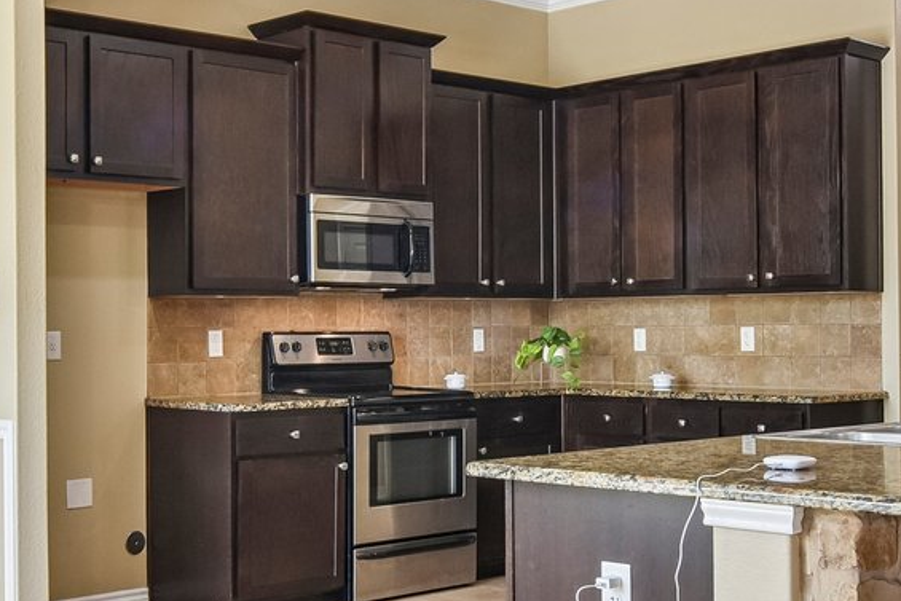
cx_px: 351
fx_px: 1452
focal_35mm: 58
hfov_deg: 34.3
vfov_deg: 23.4
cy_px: 318
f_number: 8
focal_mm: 16
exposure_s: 1/15
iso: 180
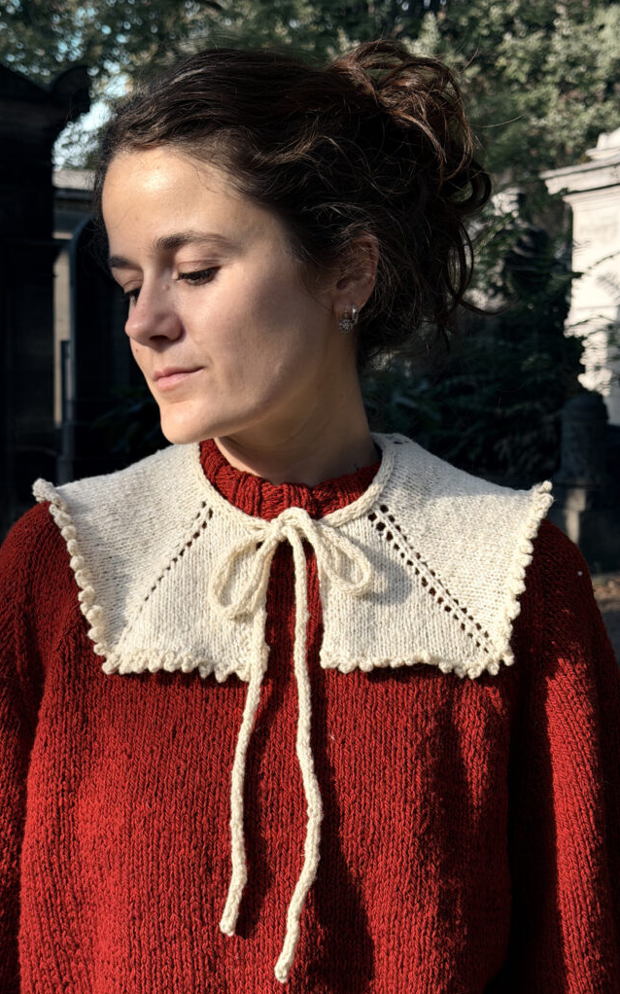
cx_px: 300
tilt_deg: -3.9
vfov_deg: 39.6
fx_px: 1380
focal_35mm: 51
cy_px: 497
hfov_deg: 25.3
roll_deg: -0.4
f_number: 1.78
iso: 64
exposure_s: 1/1377
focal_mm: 6.76
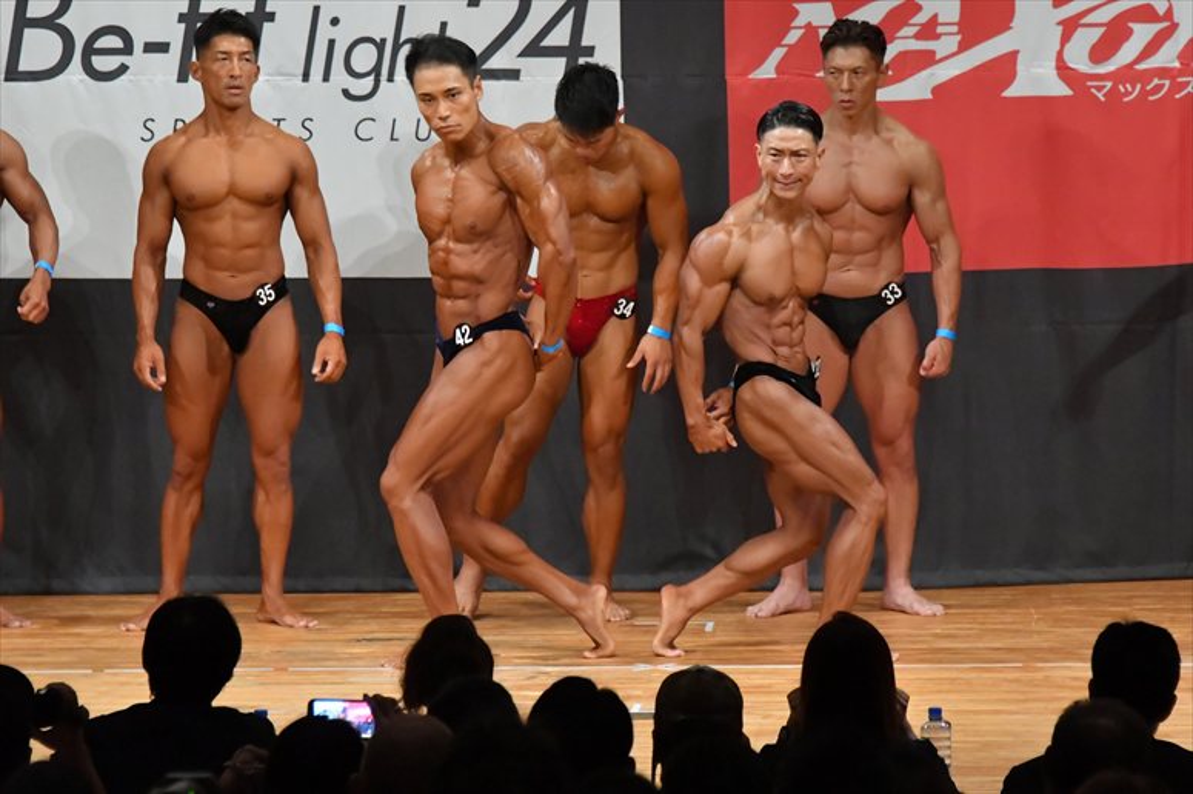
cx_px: 596
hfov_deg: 7.6
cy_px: 397
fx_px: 8943
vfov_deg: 5.1
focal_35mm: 270
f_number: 5.6
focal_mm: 180
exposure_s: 1/400
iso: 9000
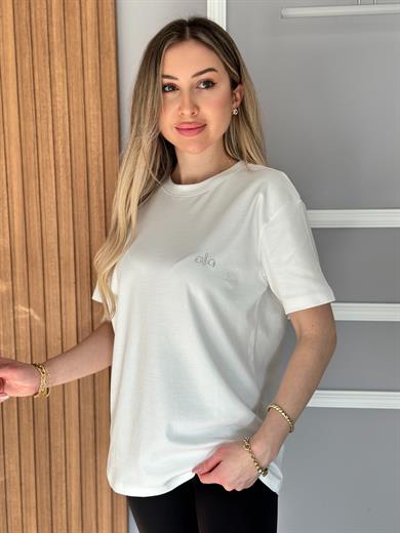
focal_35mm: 48
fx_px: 740
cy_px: 266
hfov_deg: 30.3
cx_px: 200
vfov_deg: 39.7
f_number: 1.78
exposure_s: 1/149
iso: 125
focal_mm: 6.86
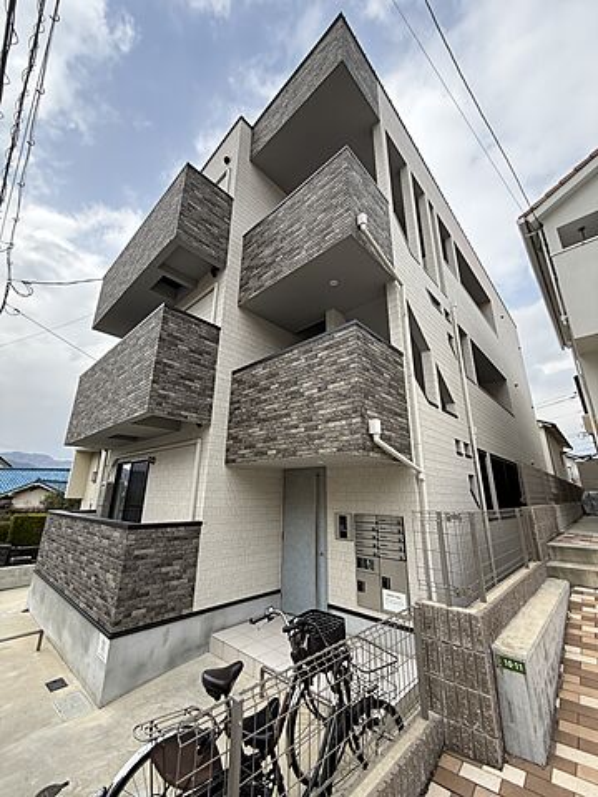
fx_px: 322
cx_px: 299
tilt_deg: +18.1
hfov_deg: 85.7
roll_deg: -0.8
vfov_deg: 102.1
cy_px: 398
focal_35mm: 14
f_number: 2.2
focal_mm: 2.22
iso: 50
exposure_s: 1/383
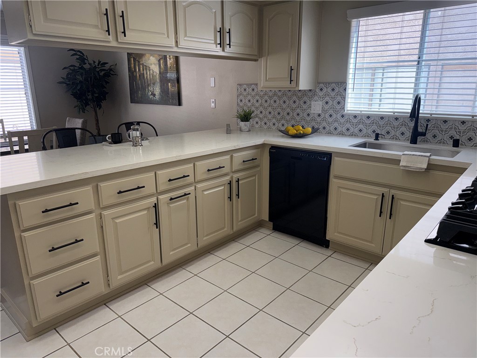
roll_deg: -0.2
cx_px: 238
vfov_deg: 56.8
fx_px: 331
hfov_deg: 71.6
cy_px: 179
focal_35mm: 24
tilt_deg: -15.2
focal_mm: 6.76
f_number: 1.78
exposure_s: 1/330
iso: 50
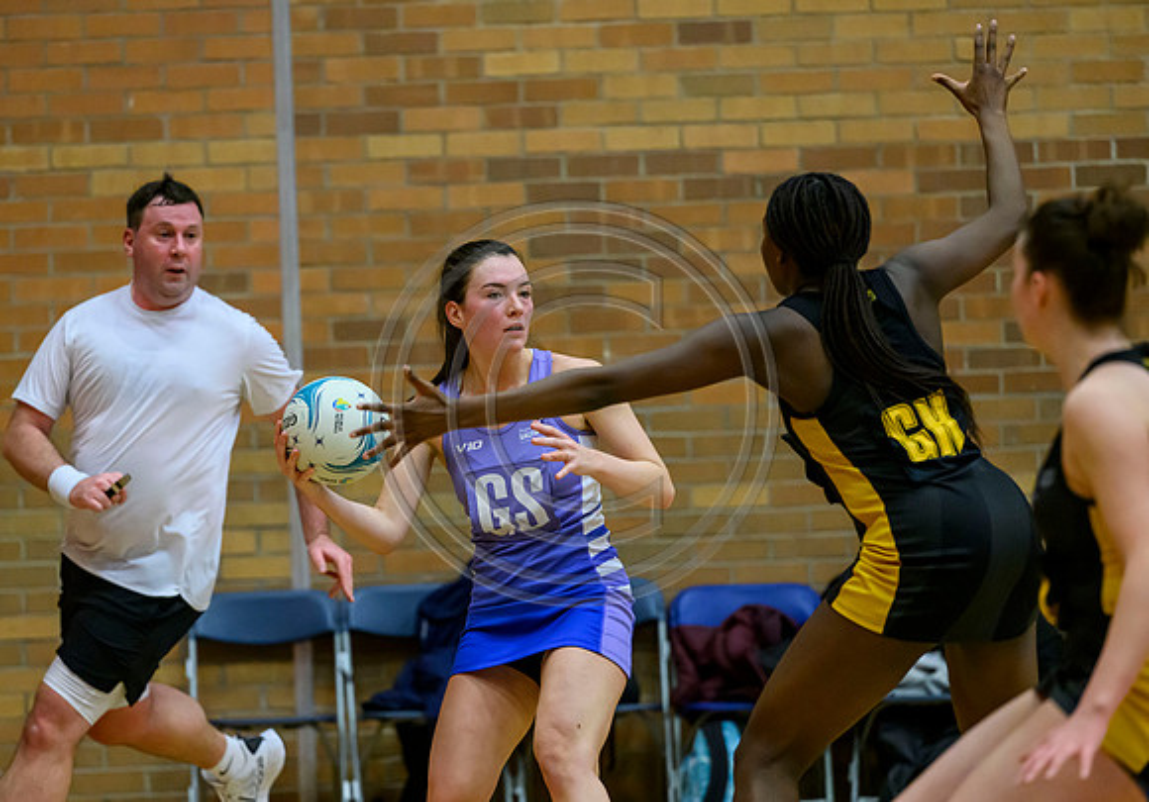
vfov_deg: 6.1
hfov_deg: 8.8
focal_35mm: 231
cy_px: 418
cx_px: 481
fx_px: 7485
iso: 5000
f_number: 3.5
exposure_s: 1/1000
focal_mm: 200
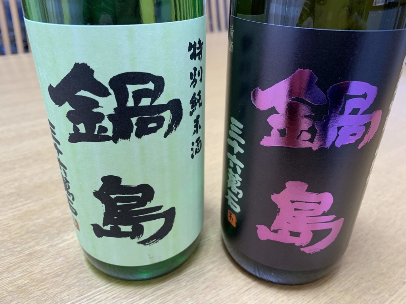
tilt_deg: -28.5
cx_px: 203
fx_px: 305
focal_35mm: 26
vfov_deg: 53.1
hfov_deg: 67.3
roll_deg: -0.6
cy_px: 152
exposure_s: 1/60
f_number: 1.8
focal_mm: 4.25
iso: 160
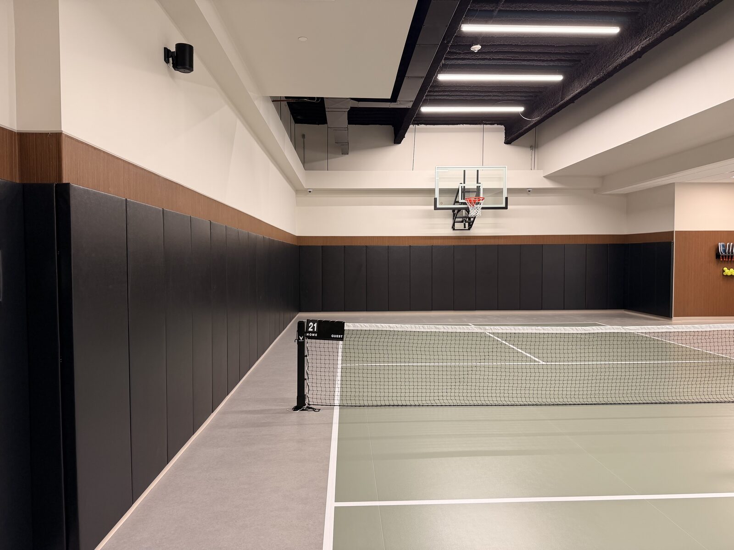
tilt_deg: -2.6
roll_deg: +1.0
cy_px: 275
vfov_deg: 56.8
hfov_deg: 71.6
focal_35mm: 24
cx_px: 367
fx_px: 509
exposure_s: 1/60
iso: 125
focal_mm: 6.76
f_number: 1.78
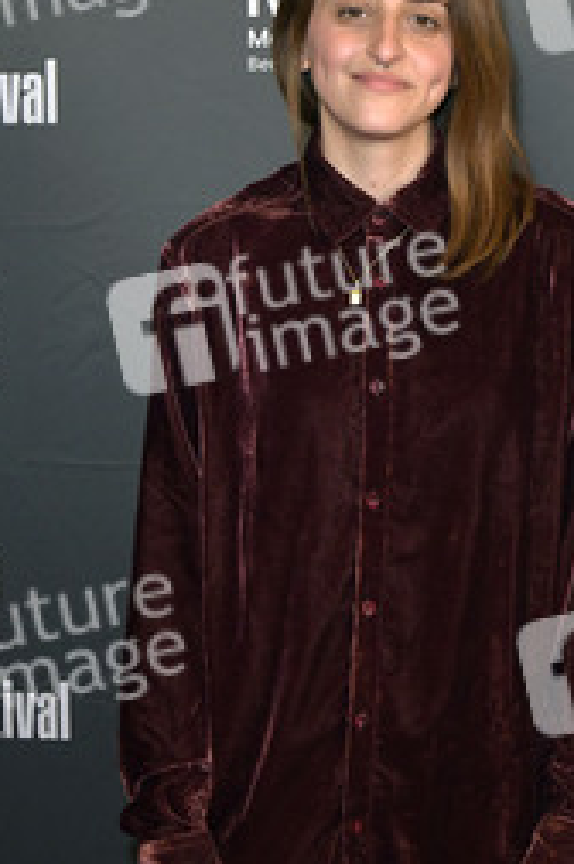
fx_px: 1439
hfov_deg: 22.5
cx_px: 383
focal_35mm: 60
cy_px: 485
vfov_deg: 33.4
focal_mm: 38
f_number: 6.3
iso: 1600
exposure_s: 1/250
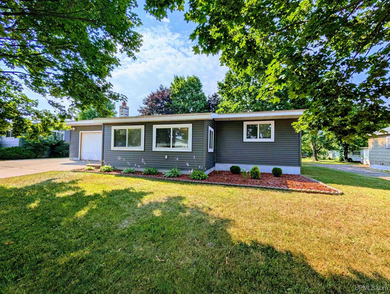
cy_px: 147
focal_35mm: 12
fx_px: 135
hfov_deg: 110.5
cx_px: 195
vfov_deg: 94.6
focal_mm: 2.02
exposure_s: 1/4505
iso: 35
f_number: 1.7
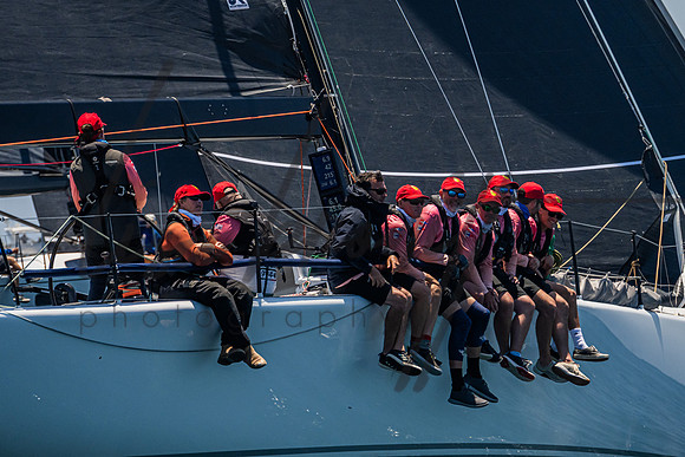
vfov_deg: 3.6
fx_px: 7217
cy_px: 126
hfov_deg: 5.4
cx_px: 435
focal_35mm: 379
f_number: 8
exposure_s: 1/2500
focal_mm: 250
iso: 500
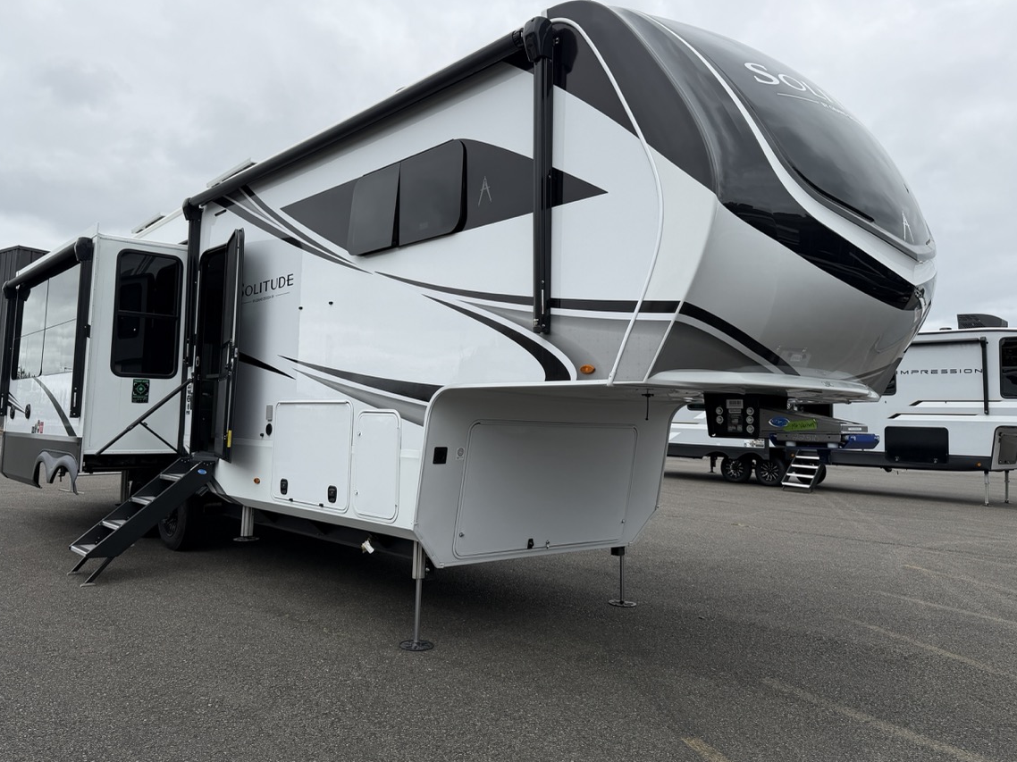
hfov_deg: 65.1
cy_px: 340
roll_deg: -0.7
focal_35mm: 27
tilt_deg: +8.0
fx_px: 793
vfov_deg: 51.2
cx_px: 451
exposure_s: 1/4167
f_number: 1.78
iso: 80
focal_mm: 6.76
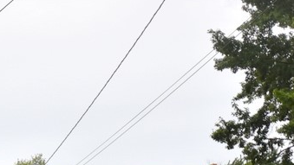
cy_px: 275
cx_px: 61
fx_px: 889
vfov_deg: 10.2
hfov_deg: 18.6
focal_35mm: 114
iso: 400
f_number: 4.5
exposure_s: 1/3200
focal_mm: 24
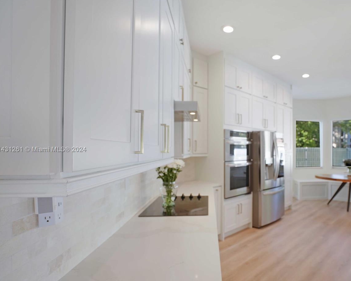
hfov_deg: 75.3
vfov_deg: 65.5
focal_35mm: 21
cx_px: 233
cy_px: 150
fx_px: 218
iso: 320
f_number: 4.5
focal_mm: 16
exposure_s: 1/125
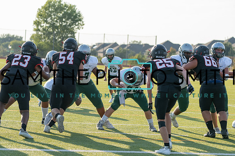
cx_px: 118
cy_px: 78
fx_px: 881
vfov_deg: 10.2
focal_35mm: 135
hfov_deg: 15.2
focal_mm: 135
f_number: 5
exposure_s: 1/1000
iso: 400
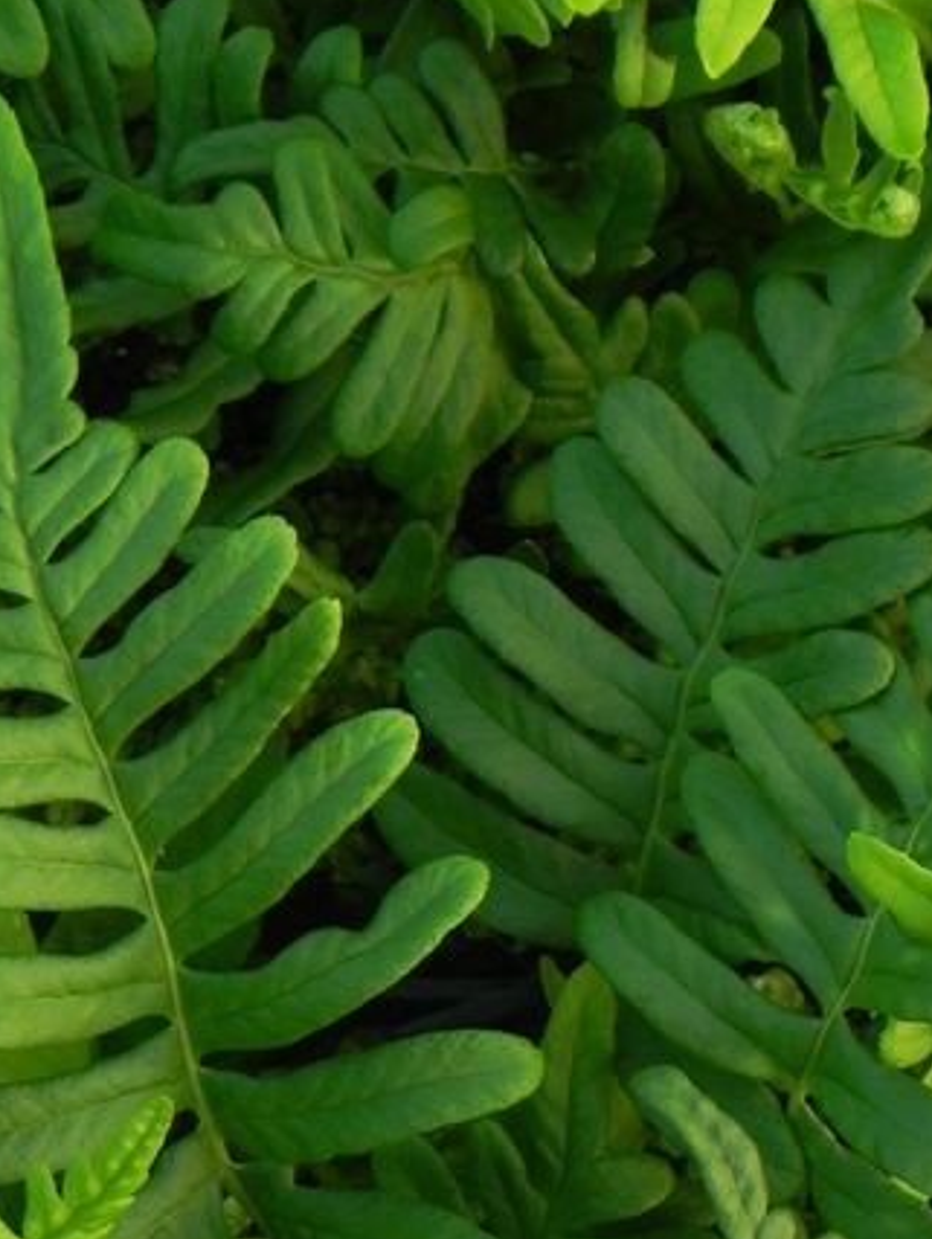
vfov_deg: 9.0
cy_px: 1053
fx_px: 7850
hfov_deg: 6.8
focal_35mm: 219
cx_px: 514
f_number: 4.5
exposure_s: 1/13
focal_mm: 20.8
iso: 160
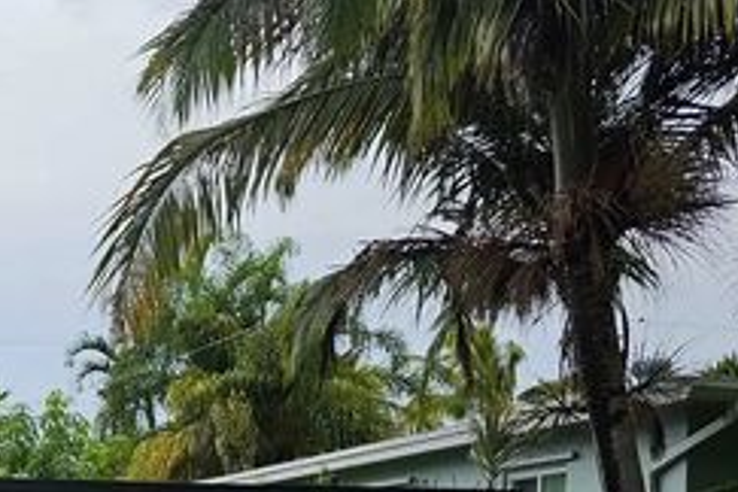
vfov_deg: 19.9
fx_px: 1291
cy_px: 626
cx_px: -203
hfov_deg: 27.1
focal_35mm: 63
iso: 10
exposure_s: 1/243
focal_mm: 6.3
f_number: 1.7
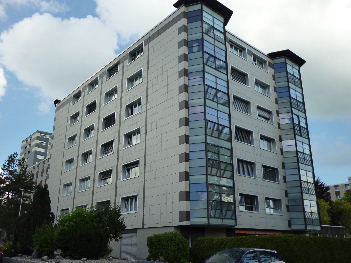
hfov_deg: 56.8
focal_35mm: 32
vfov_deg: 44.2
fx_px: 324
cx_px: 176
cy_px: 132
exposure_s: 1/500
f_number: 3.3
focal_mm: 5.7
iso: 160
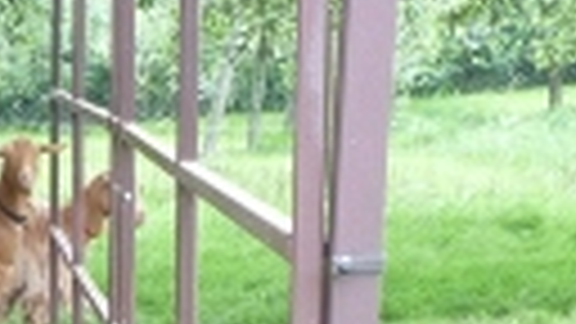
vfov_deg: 7.1
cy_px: 360
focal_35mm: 171
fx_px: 2612
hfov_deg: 12.1
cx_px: -225
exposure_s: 1/30
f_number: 4.1
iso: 200
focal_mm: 7.6
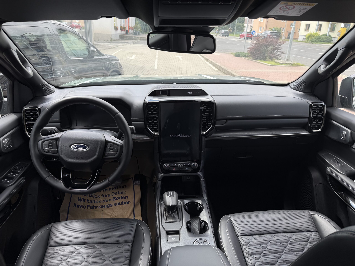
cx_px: 178
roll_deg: -3.1
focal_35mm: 24
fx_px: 246
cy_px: 133
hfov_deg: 71.6
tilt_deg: -22.3
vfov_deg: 56.8
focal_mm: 6.76
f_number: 1.78
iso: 80
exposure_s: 1/440
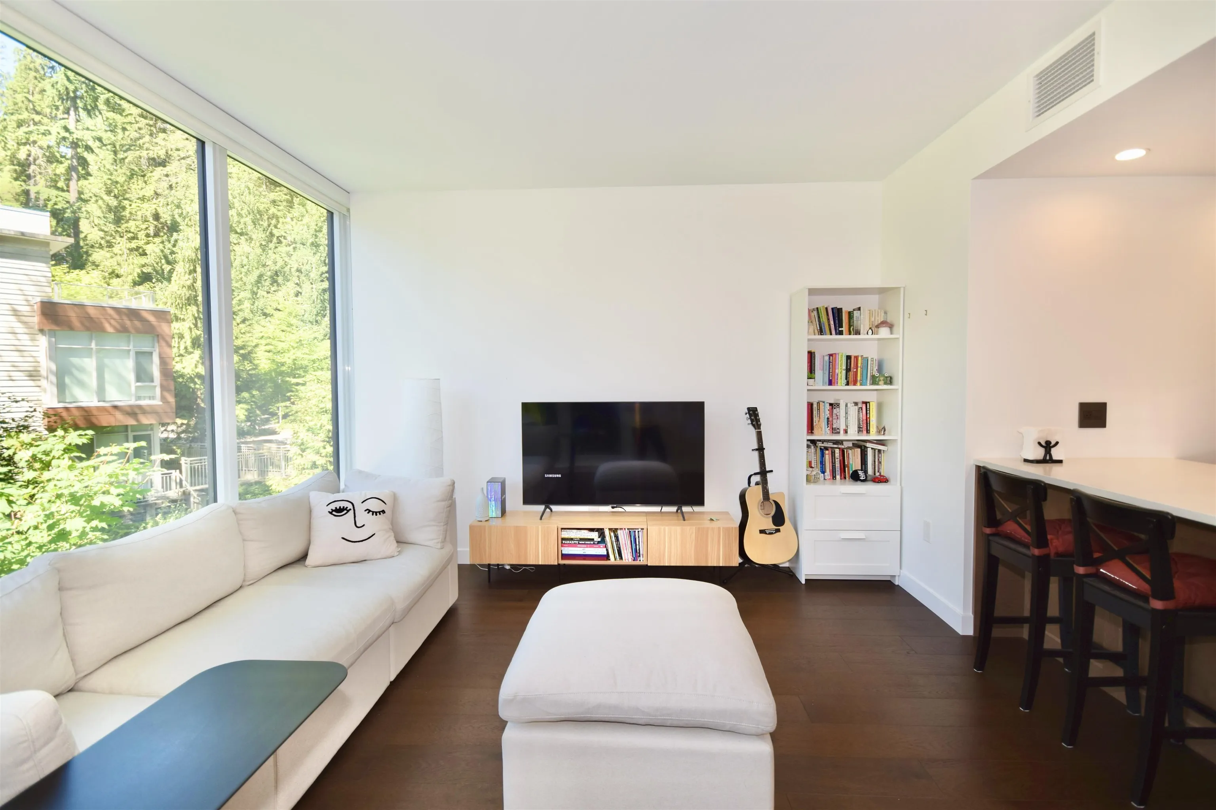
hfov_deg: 95.0
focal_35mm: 16
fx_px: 557
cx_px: 608
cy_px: 405
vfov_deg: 72.1
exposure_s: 1/60
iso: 100
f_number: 4.2
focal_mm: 11
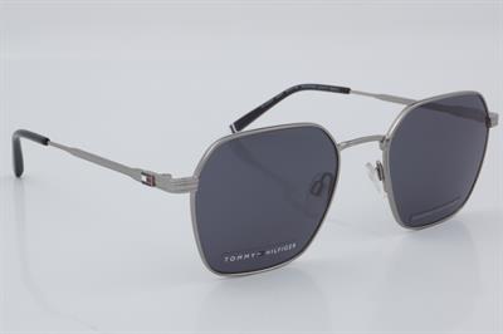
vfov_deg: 16.5
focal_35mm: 82
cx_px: 252
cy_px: 167
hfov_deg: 24.6
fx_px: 1152
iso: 100
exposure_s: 1/4
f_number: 32
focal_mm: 55
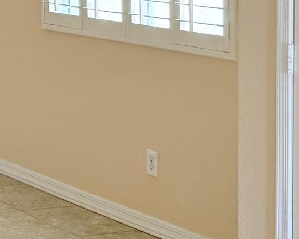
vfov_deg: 11.6
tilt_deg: -1.0
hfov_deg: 13.5
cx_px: -218
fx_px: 1150
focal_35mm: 130
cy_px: -61
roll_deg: +0.2
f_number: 1.78
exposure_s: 1/160
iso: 200
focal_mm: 6.76
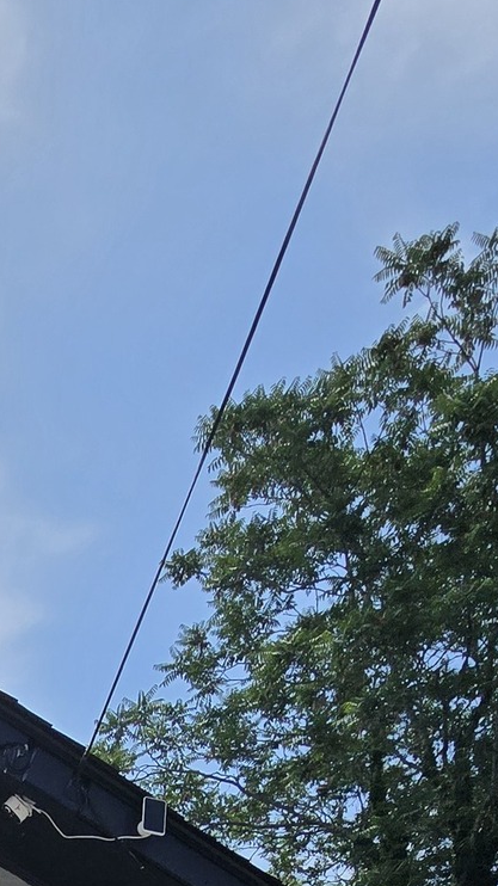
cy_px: 1339
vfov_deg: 28.7
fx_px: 1034
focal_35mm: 44
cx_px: -290
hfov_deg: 21.6
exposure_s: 1/4980
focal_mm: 2.2
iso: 50
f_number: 2.2
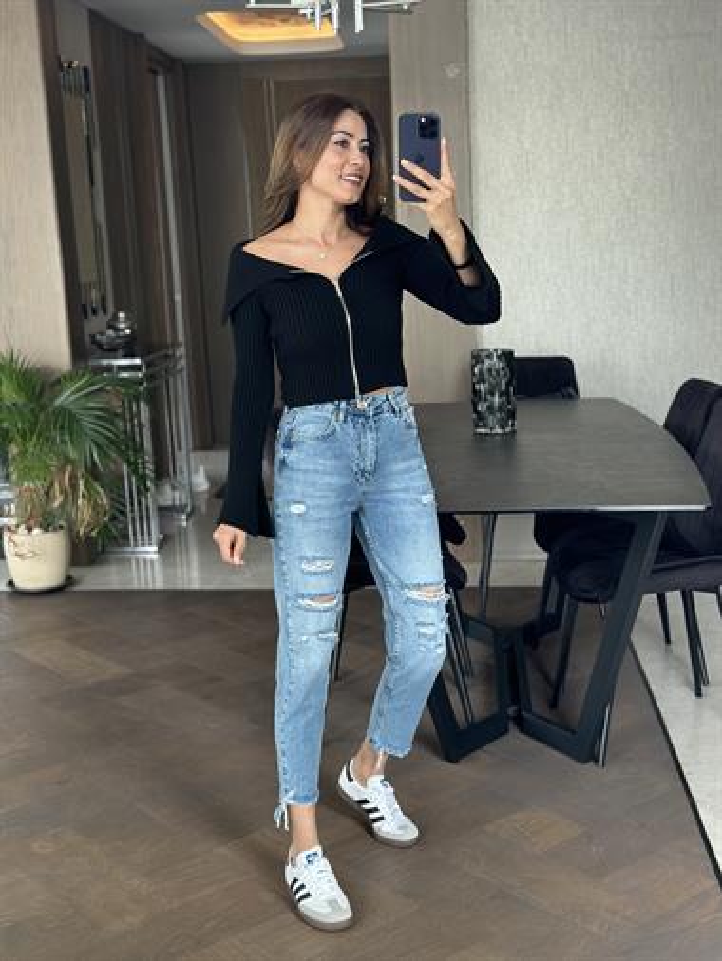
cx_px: 361
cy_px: 480
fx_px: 1334
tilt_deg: -18.5
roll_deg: +2.9
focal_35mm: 48
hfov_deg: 30.3
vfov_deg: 39.6
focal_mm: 6.86
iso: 125
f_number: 1.78
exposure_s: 1/60
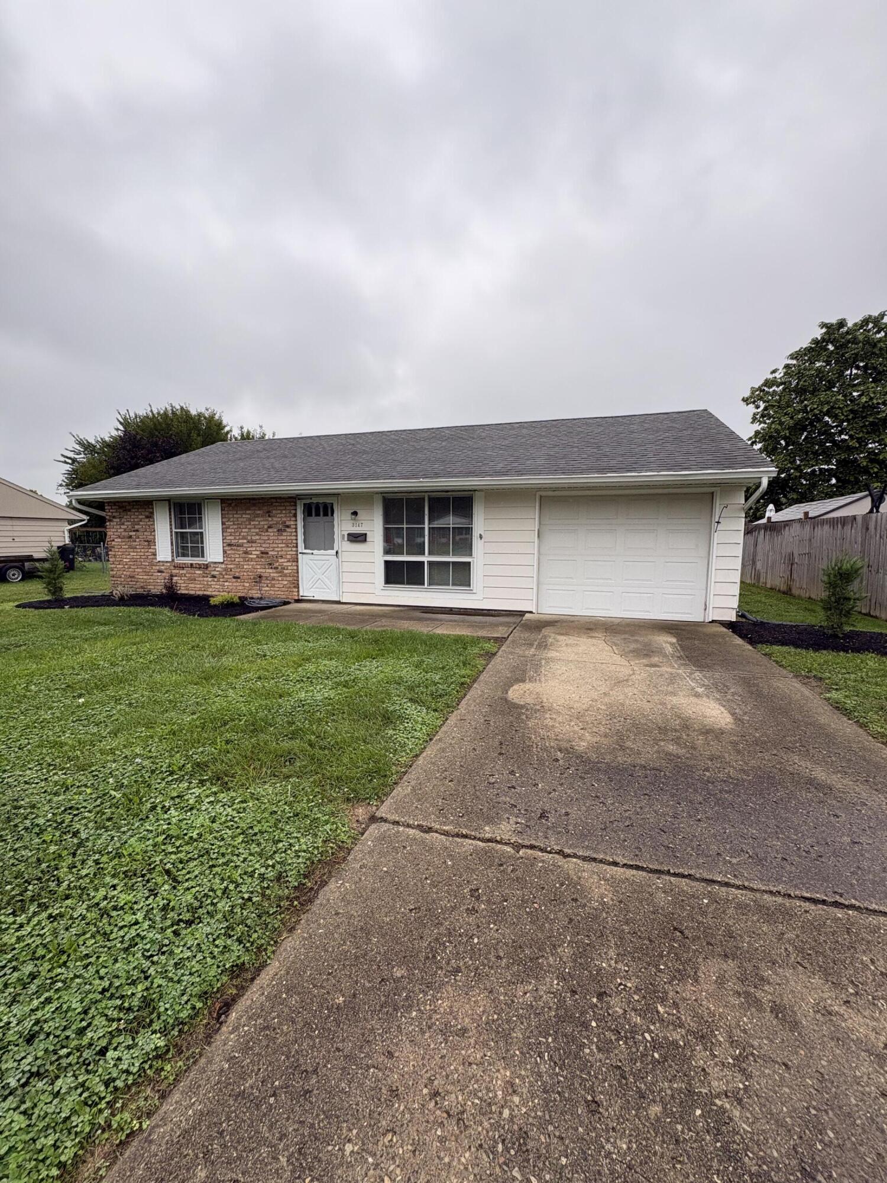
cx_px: 444
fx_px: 478
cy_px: 592
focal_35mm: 14
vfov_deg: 102.1
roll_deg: +0.3
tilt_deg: -5.3
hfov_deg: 85.7
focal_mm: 2.22
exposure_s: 1/114
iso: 40
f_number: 2.2
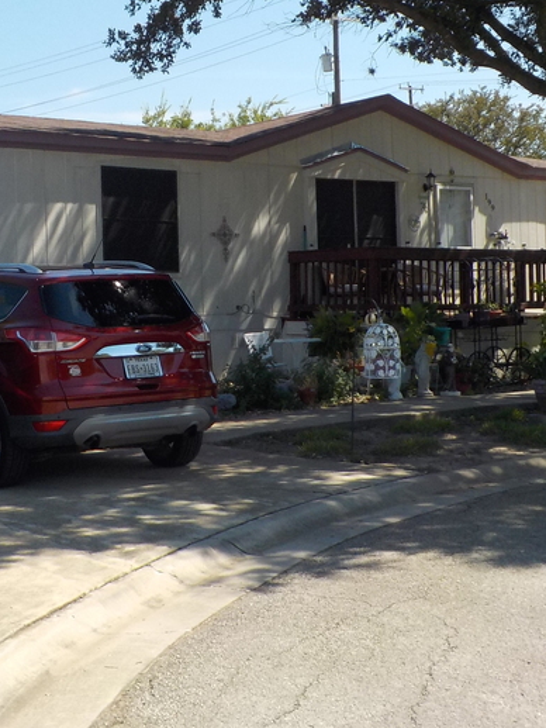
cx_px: 127
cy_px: 234
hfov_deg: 24.9
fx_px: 1219
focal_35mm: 58
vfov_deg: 32.9
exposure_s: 1/1000
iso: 125
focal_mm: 4.1
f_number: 3.3
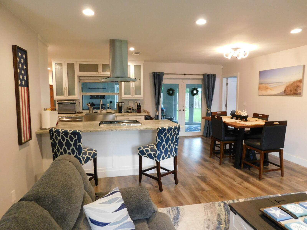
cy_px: 115
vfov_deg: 58.9
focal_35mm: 23
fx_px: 204
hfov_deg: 73.9
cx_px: 154
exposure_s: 1/20
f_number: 3
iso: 400
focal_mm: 4
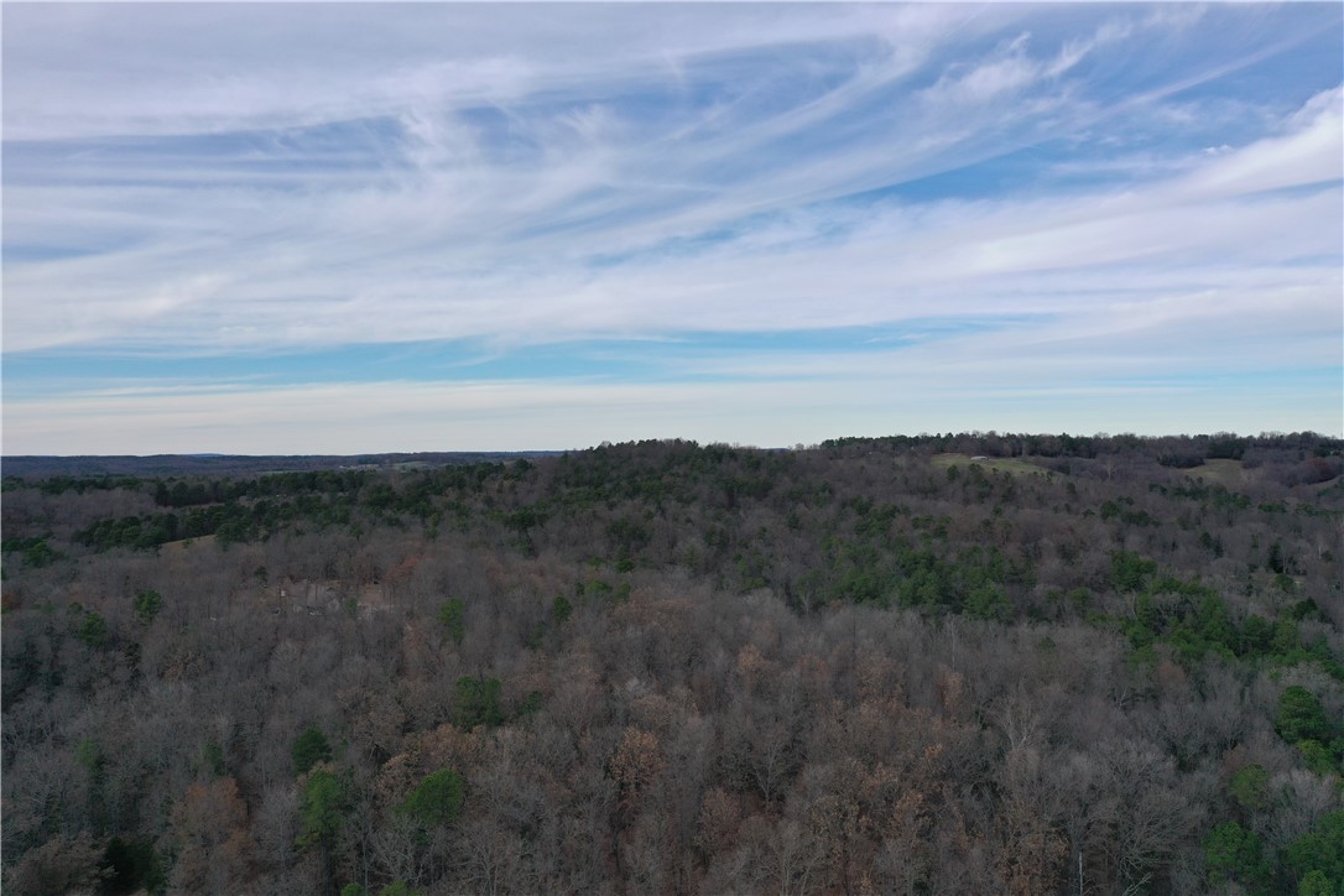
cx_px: 672
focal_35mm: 28
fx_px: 1045
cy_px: 448
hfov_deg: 65.5
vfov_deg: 46.4
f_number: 5
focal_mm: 10.26
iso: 100
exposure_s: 1/500
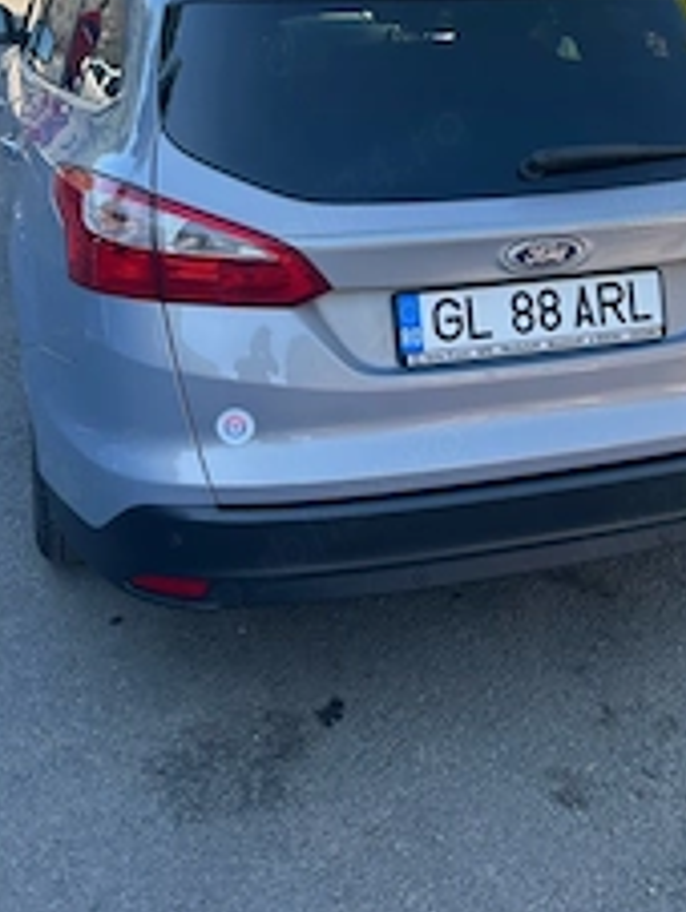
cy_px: 254
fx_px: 1213
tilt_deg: -16.3
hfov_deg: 31.5
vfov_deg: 40.3
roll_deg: +0.4
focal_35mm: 46
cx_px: 416
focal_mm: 5.7
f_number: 1.5
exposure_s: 1/786
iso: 50
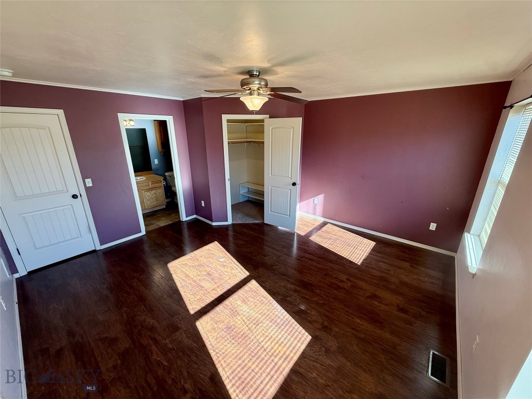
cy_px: 200
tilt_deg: -18.0
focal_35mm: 14
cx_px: 266
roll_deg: +0.2
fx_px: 215
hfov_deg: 102.1
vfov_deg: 85.7
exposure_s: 1/120
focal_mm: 2.22
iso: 100
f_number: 2.2
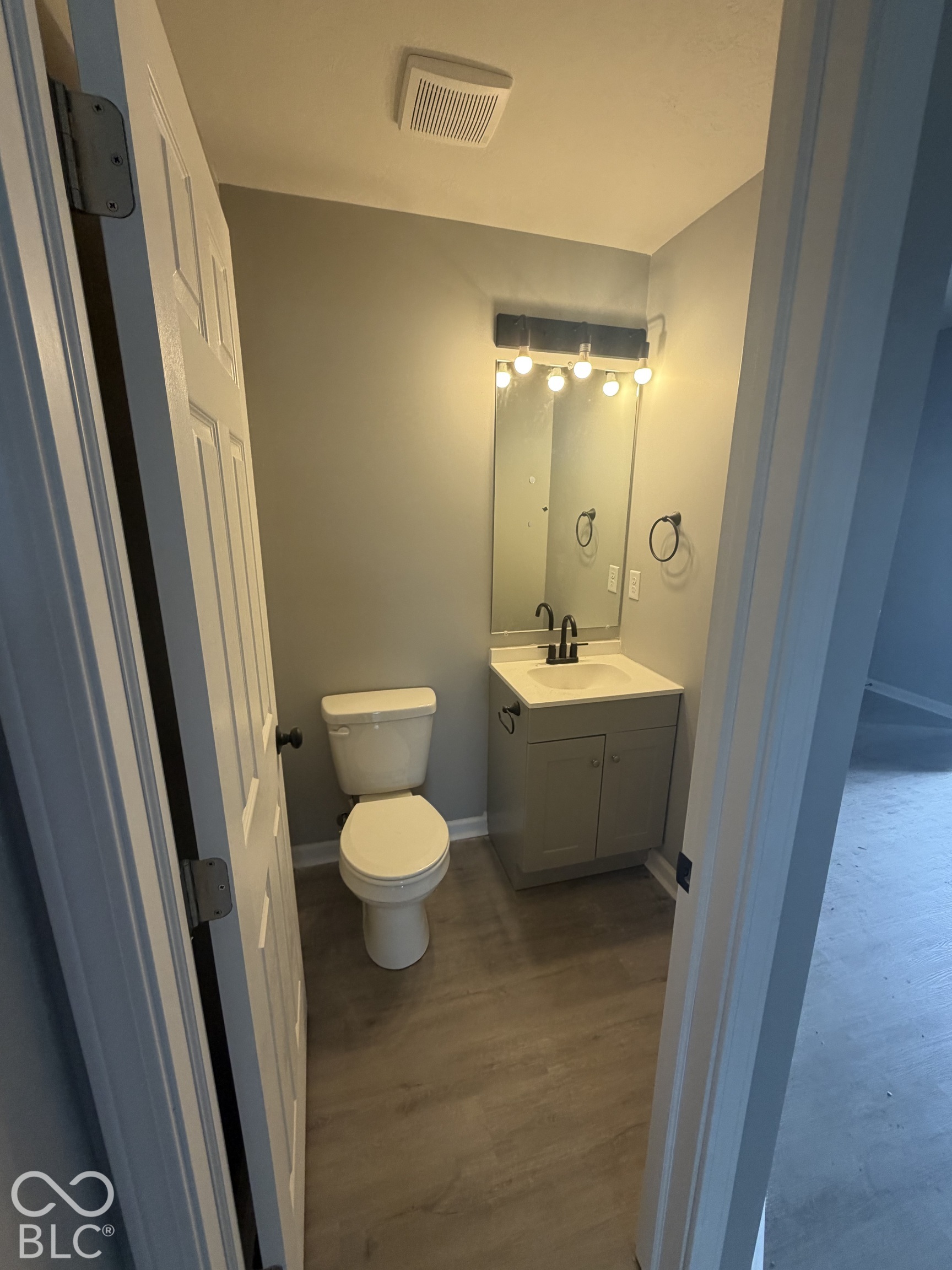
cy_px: 635
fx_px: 513
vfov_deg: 102.1
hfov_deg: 85.7
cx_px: 476
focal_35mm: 14
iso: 200
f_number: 2.2
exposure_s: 1/121
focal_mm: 2.22
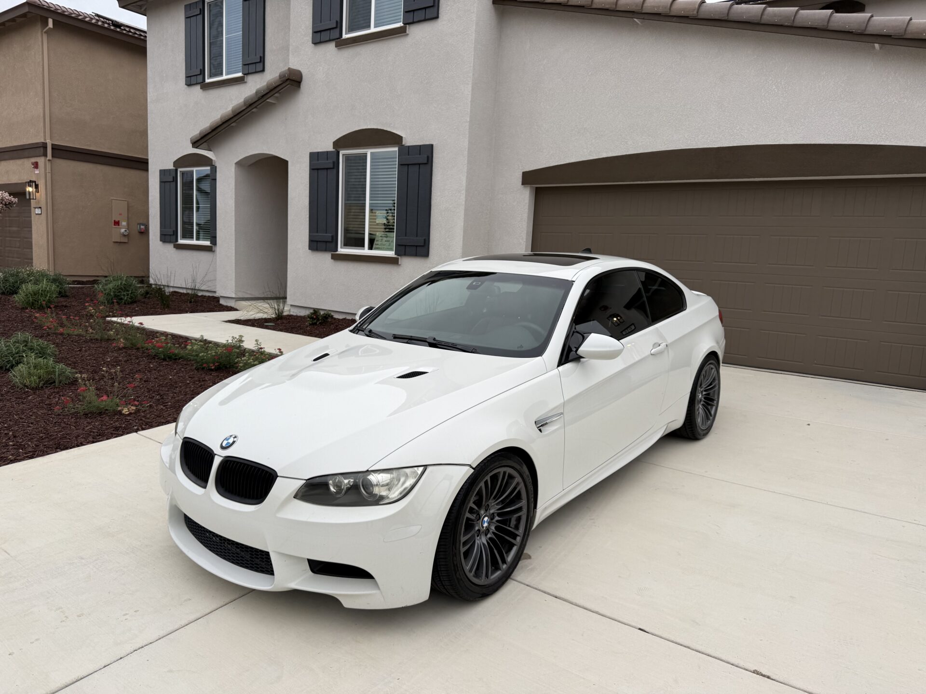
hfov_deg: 71.6
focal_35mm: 24
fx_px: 642
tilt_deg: -7.4
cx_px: 463
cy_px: 347
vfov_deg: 56.8
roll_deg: -2.8
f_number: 1.78
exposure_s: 1/813
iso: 80
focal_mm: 6.76
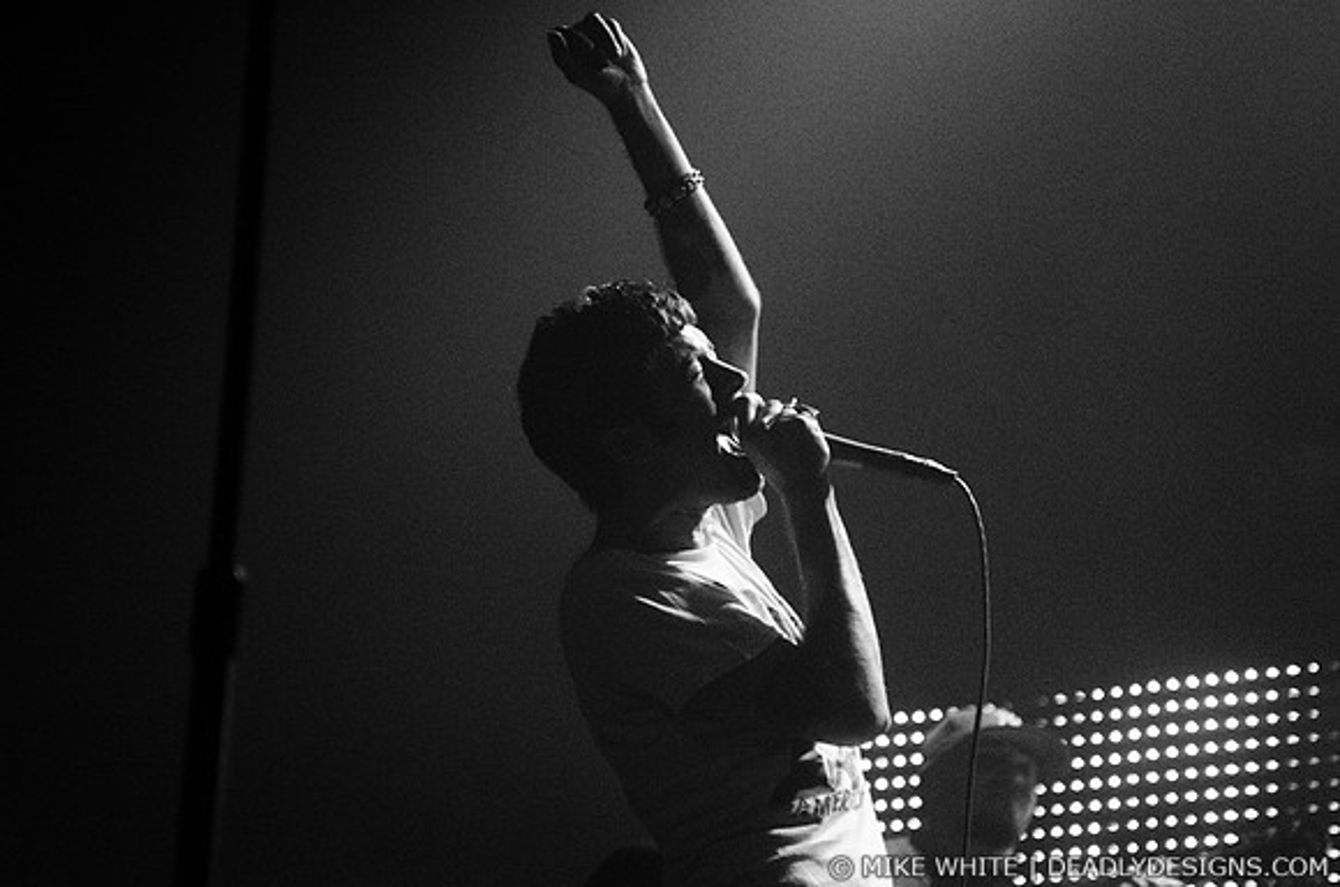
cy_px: 444
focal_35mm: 105
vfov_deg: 13.0
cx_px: 670
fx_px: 3900
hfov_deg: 19.5
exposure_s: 1/500
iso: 3200
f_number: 2.8
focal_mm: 70
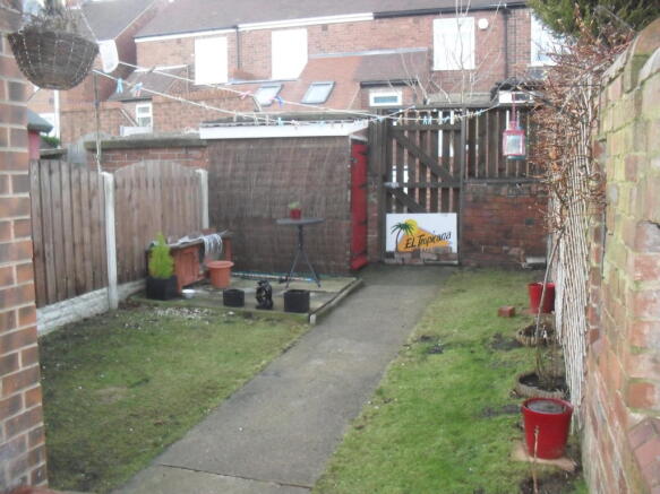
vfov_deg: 40.7
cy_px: 247
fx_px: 667
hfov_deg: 52.6
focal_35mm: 35
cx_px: 330
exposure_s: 1/45
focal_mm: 6.3
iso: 320
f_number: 3.2
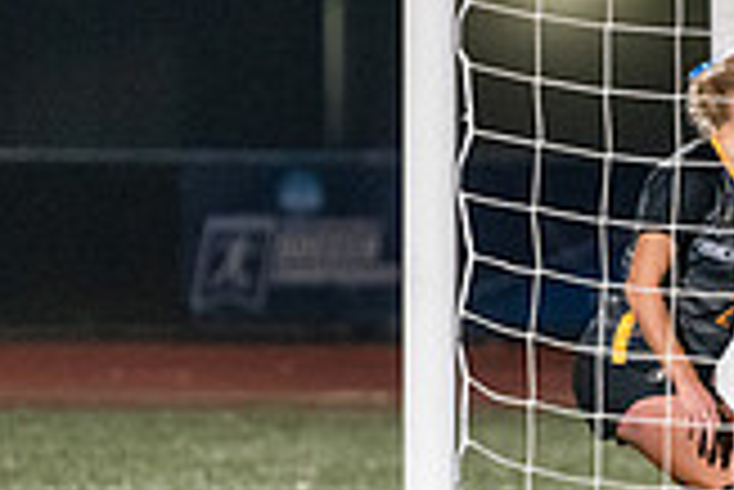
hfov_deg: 2.9
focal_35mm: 711
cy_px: 312
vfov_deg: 1.9
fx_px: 14509
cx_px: 720
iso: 8000
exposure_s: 1/1000
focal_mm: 200
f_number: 2.8
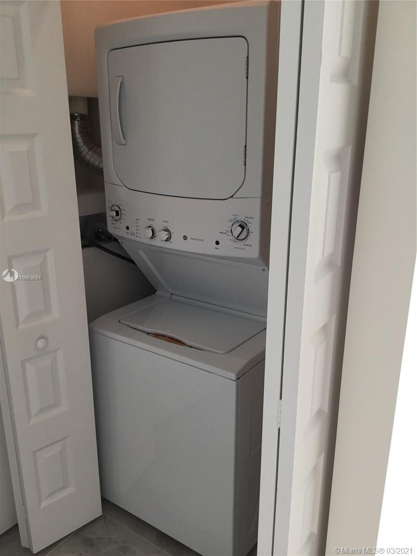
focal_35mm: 31
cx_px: 208
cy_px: 278
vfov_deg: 58.4
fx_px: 498
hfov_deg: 45.4
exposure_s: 1/120
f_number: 2.4
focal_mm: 3.3
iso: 40
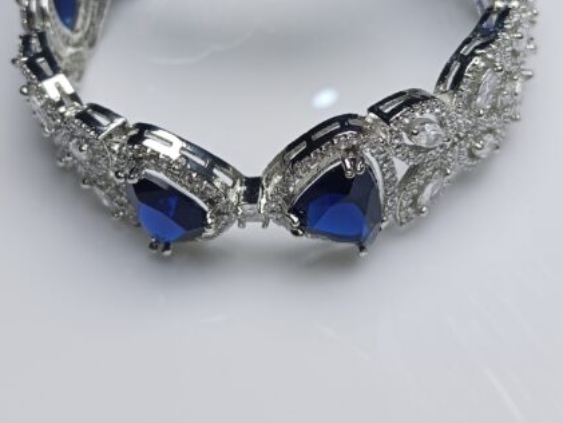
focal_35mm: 49
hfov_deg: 38.9
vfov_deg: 29.2
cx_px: 285
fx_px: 797
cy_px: 97
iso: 50
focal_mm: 3.98
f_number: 1.8
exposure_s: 1/254
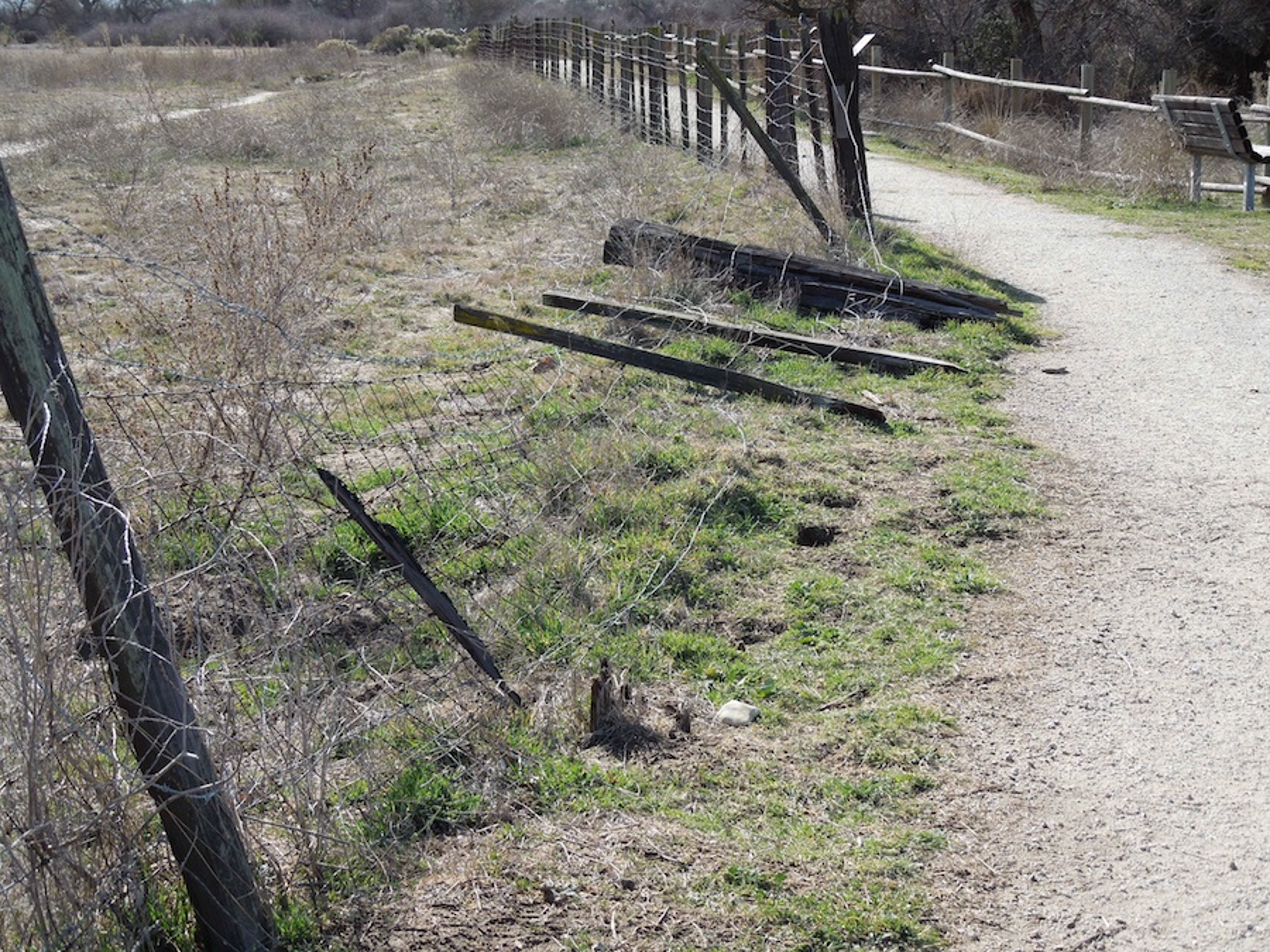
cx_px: 635
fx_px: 1981
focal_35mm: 54
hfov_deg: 35.5
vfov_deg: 27.0
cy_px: 476
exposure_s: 1/400
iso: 100
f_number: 4.2
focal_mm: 9.8
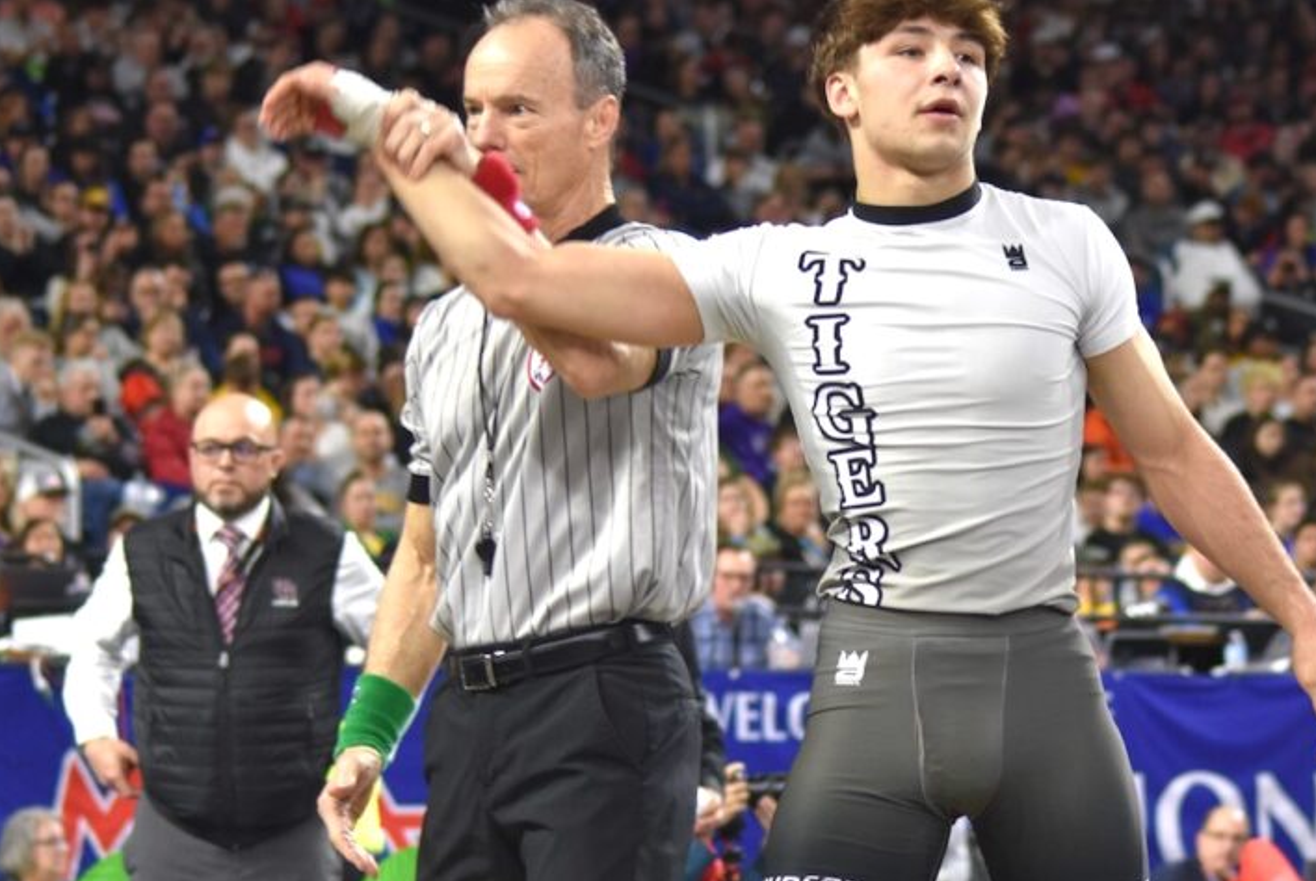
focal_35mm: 127
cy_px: 415
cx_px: 703
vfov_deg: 10.8
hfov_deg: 16.1
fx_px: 4648
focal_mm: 78
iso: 800
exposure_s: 1/250
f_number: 4
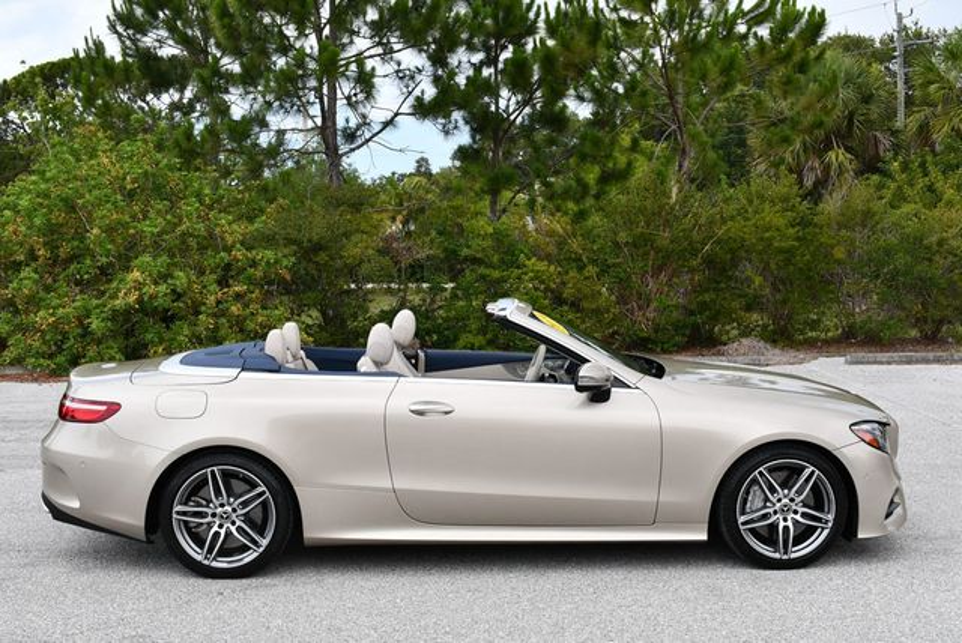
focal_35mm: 44
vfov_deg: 30.6
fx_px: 1177
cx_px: 481
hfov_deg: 44.5
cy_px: 322
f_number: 8
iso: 125
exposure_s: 1/250
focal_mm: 22
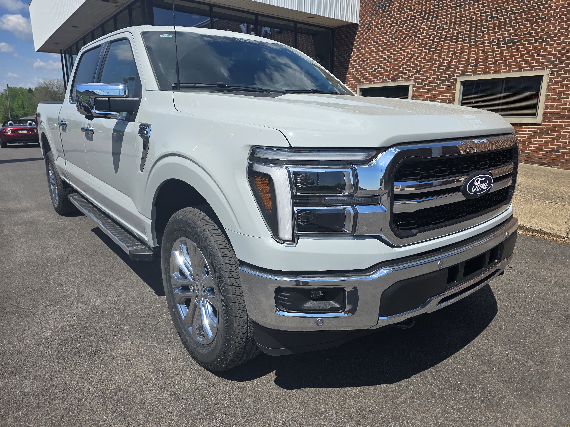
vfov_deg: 58.9
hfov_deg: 73.9
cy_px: 214
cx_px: 285
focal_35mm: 23
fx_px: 379
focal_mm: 6.3
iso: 12
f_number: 1.7
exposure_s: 1/960
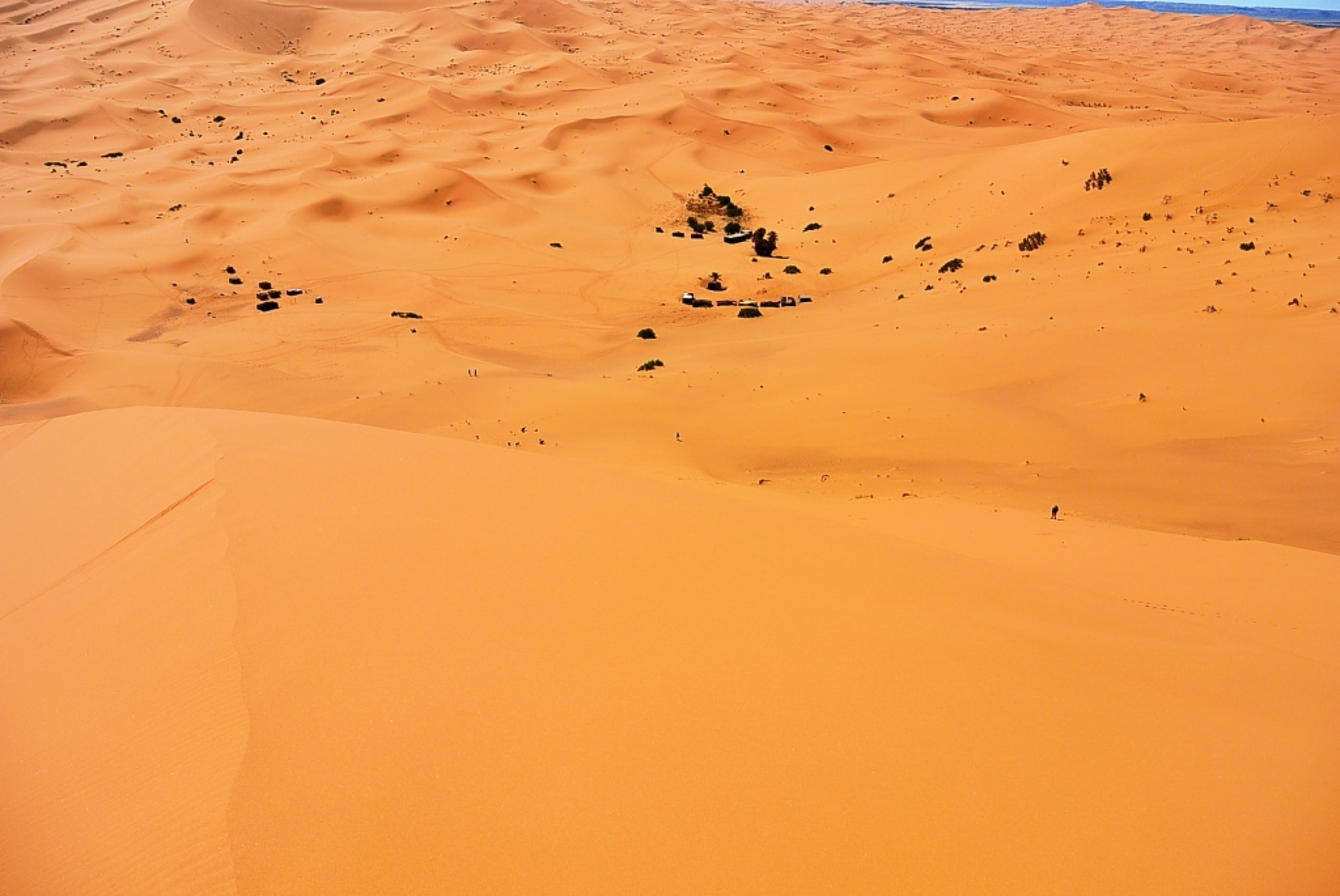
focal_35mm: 29
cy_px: 448
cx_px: 670
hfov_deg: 63.6
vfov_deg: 45.1
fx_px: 1080
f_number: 5
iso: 100
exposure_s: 1/1250
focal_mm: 11
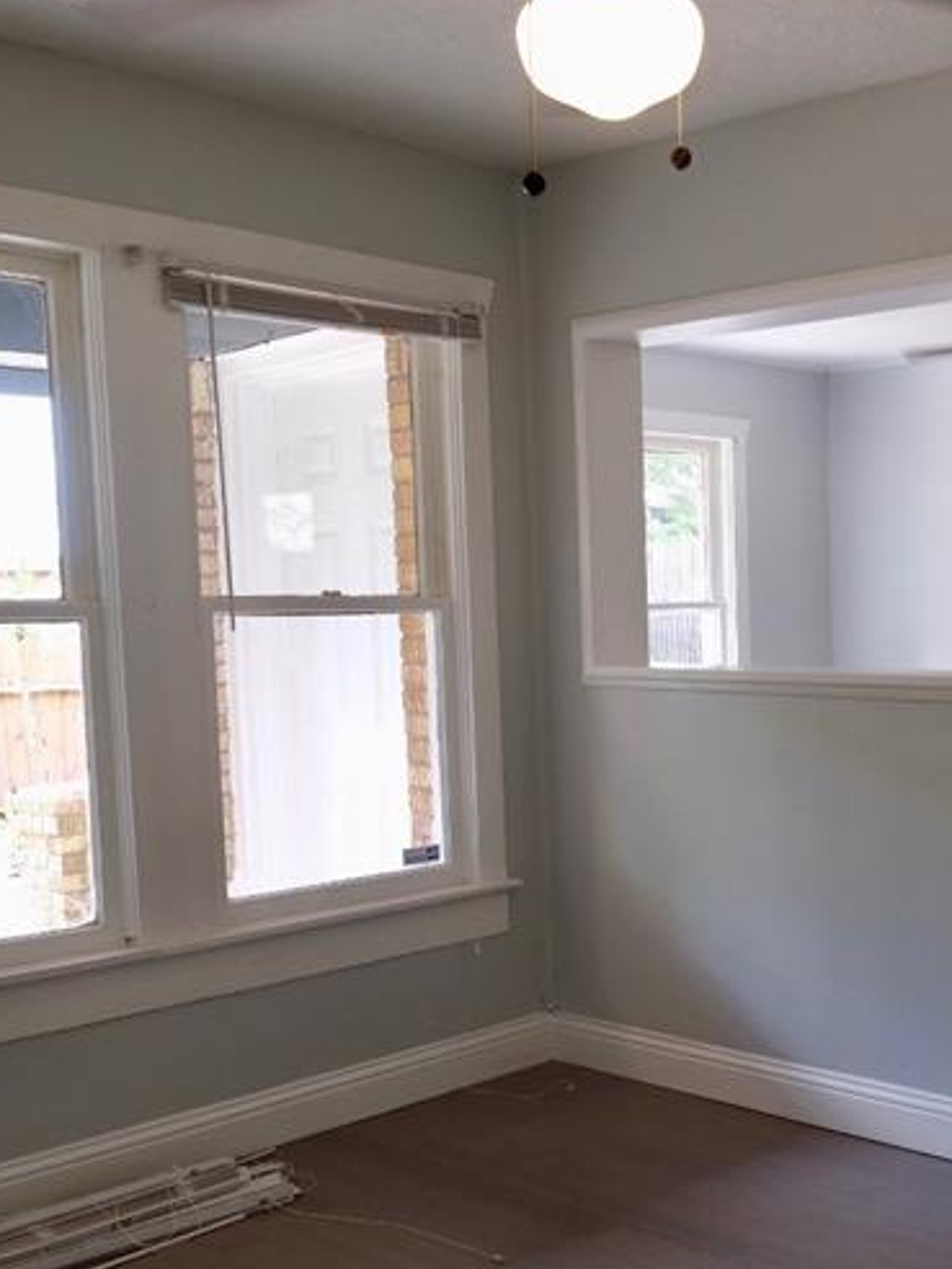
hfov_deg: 33.7
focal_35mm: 42
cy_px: 807
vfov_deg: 44.4
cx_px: 709
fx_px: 1540
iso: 400
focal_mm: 14
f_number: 5.6
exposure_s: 1/28
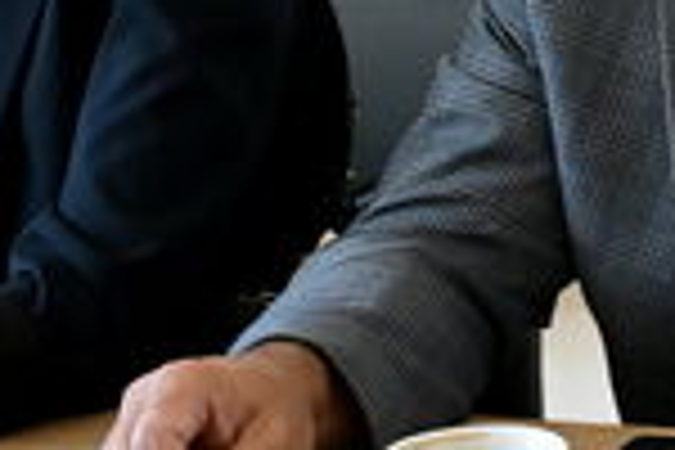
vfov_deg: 5.5
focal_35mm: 246
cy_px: -367
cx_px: 922
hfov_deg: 8.2
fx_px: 4612
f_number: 4
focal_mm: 46
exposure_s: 1/640
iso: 6400
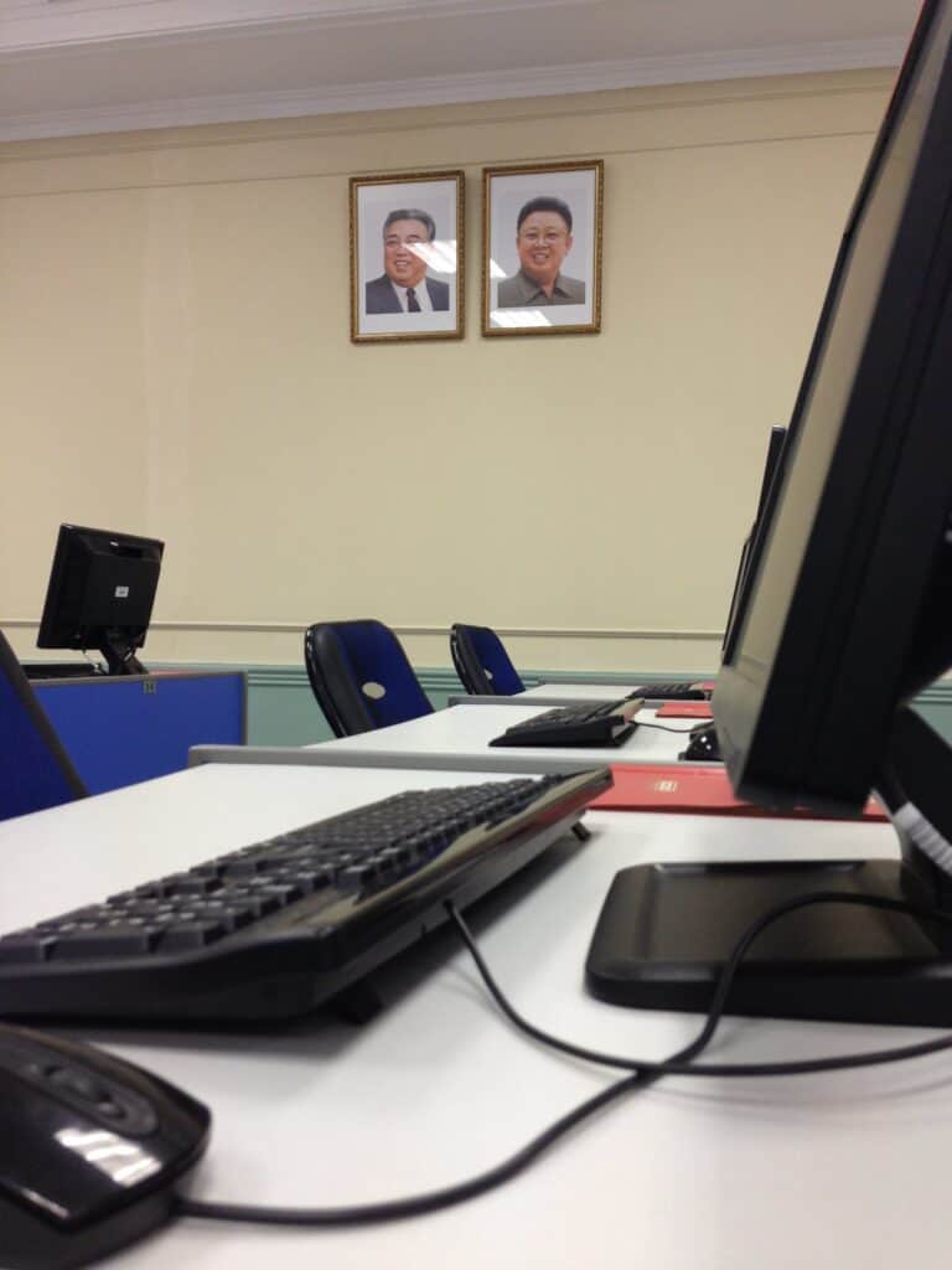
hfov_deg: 42.9
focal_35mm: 33
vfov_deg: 55.4
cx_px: 476
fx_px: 1210
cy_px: 635
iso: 80
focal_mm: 4.13
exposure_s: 1/20
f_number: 2.4
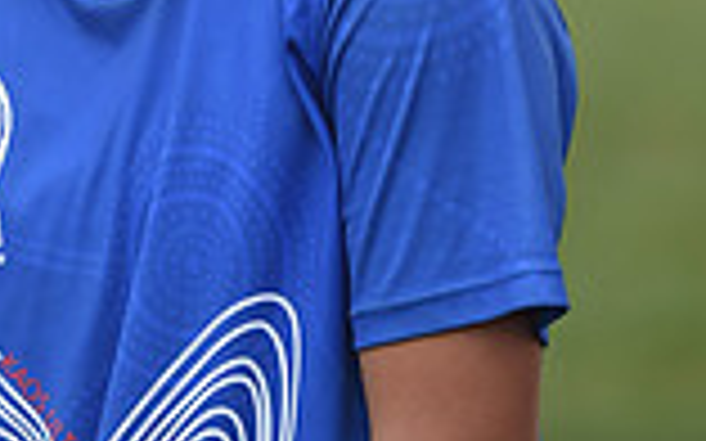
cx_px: 65
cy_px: -76
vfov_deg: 1.7
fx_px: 14483
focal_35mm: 753
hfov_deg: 2.8
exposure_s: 1/500
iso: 200
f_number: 2.8
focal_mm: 200
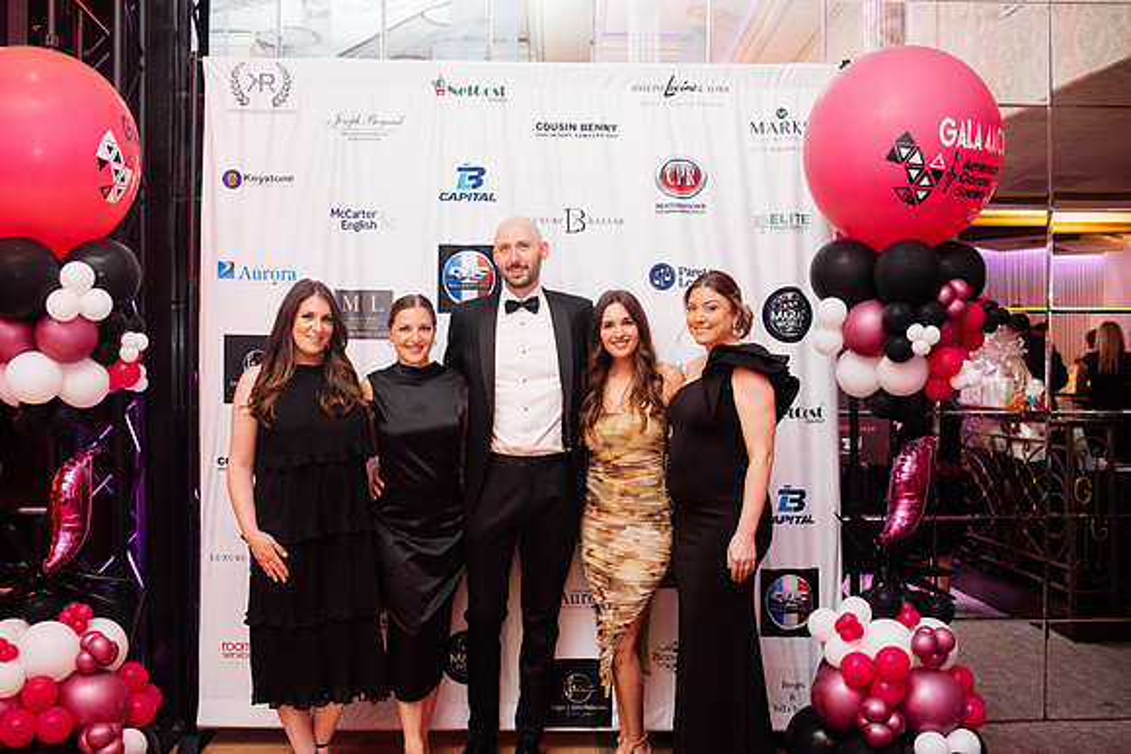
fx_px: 1100
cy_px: 377
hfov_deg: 54.4
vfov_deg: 37.9
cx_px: 566
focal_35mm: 35
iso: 2500
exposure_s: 1/200
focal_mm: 35
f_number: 2.8
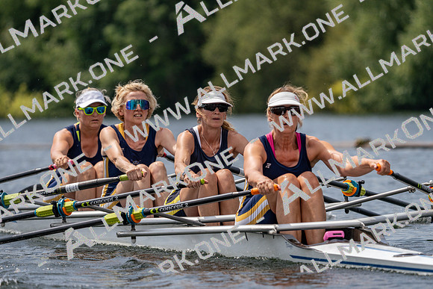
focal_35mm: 362
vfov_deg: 3.8
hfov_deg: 5.7
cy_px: 144
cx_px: 216
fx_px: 4355
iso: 250
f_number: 6.3
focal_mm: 362
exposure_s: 1/1600
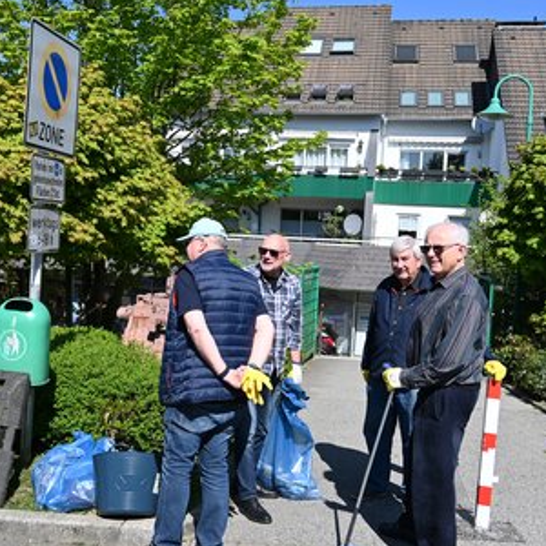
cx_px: 206
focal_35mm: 43
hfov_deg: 38.9
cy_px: 276
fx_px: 767
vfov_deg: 39.2
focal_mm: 33
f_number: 6.3
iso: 100
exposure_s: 1/320
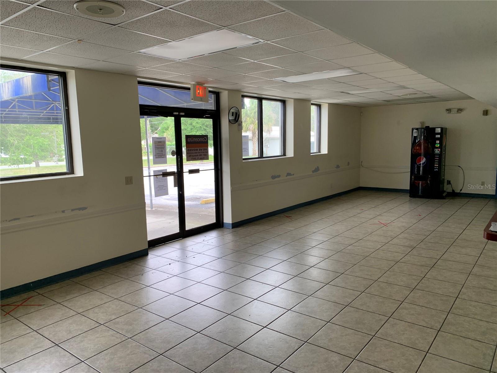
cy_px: 186
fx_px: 373
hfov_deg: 67.3
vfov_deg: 53.1
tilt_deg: -8.2
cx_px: 248
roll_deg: +1.3
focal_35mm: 26
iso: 50
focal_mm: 4.25
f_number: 1.8
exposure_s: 1/60
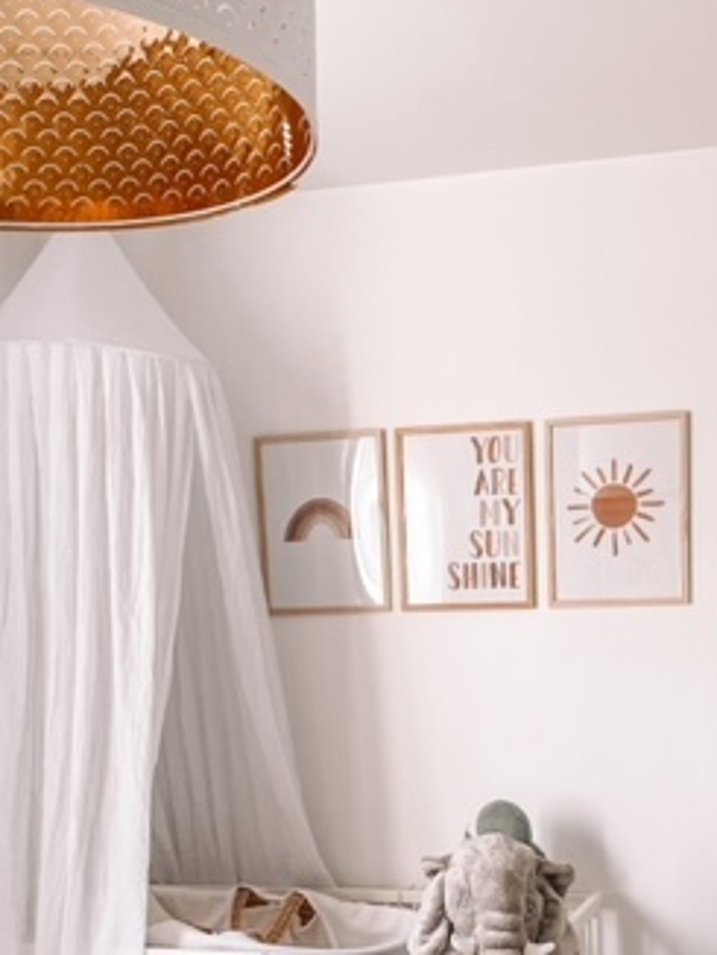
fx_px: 1407
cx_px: 489
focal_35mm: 51
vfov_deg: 36.5
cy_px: 732
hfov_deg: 28.4
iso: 64
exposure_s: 1/120
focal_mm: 4.2
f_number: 1.6
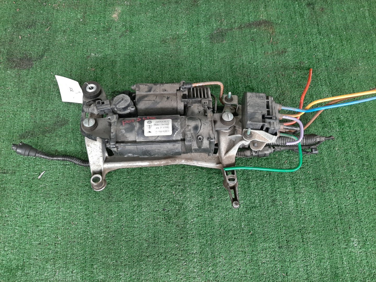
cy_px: 141
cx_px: 188
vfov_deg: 53.1
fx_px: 282
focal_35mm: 26
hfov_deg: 67.3
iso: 112
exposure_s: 1/50
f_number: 1.7
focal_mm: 3.93
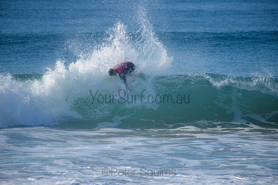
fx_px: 3862
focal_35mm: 500
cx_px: 139
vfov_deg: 2.8
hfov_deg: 4.1
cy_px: 92
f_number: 5.6
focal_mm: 500
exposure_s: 1/2000
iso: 280
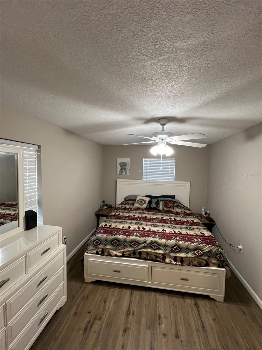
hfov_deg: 89.9
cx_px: 131
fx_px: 131
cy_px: 175
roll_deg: -1.2
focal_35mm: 13
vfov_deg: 106.2
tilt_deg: -1.7
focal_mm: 1.57
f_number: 1.8
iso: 160
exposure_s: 1/60
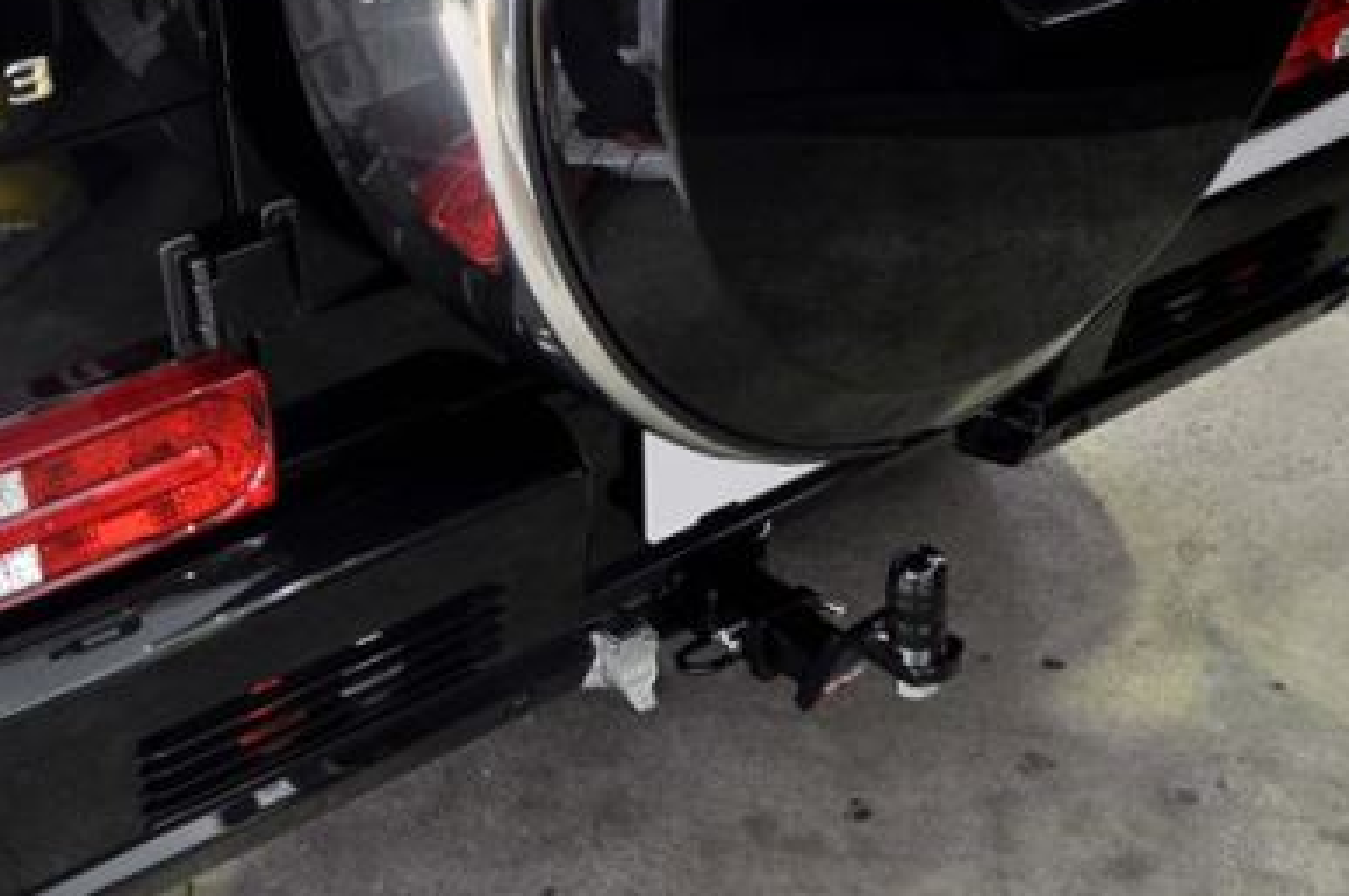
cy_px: 626
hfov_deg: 35.1
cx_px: 512
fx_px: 2124
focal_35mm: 57
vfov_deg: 23.7
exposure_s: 1/15
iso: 560
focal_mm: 25
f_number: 4
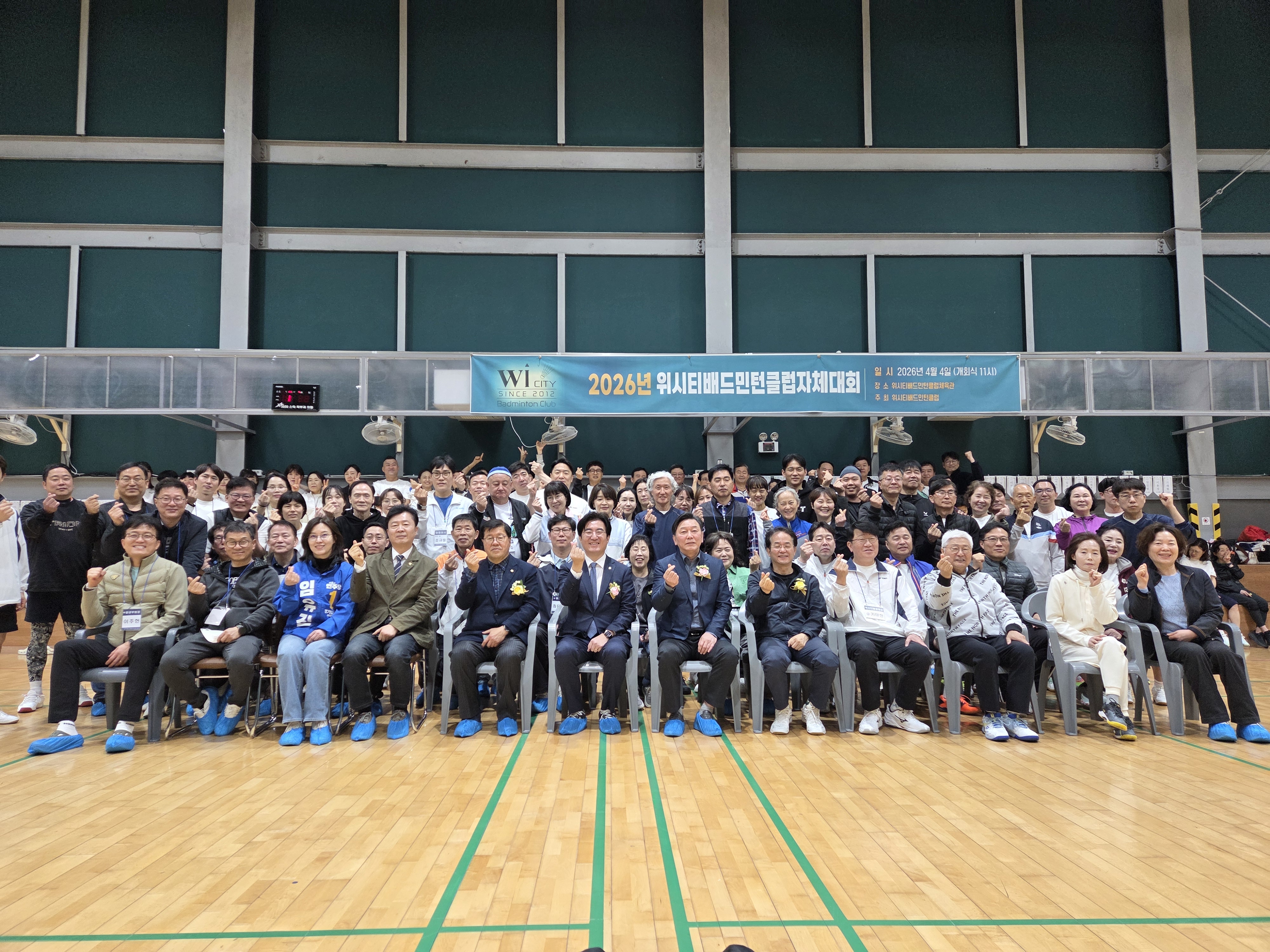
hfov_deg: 73.9
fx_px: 844
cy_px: 476
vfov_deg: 58.9
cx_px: 635
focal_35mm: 23
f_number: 1.8
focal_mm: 5.4
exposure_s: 1/120
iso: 160
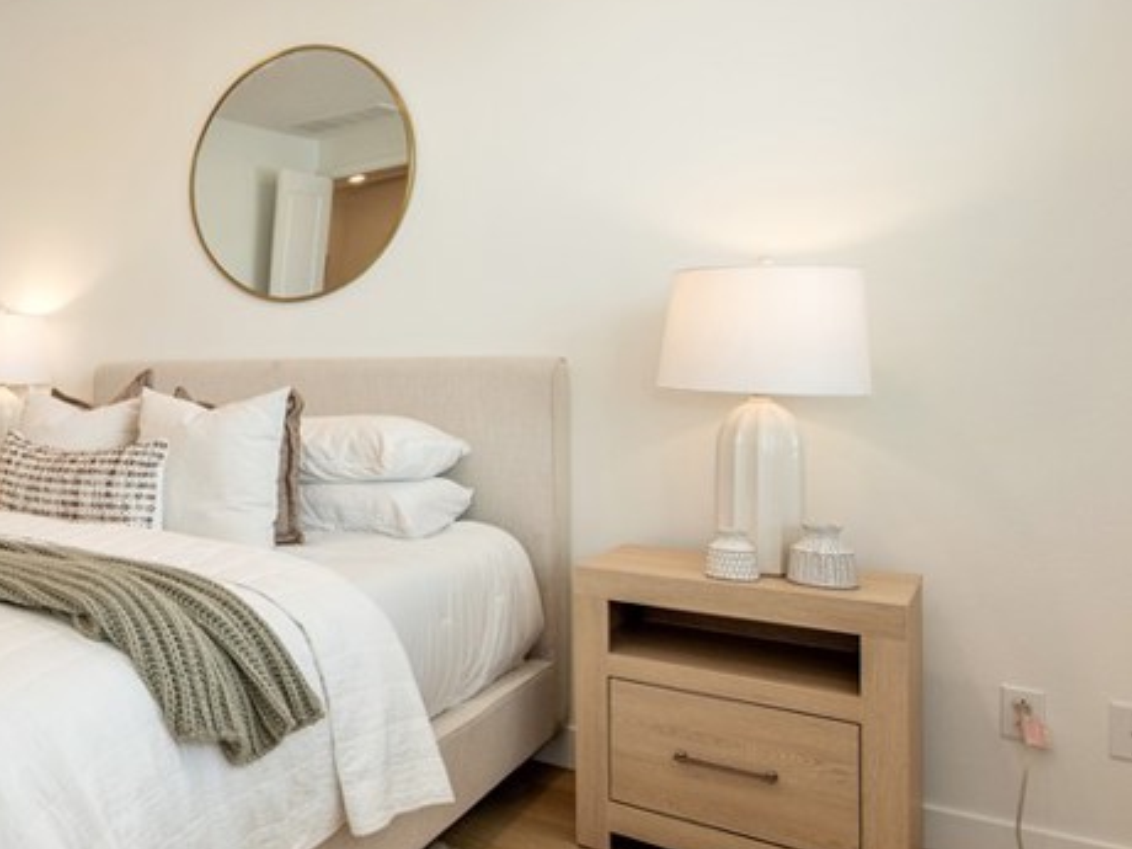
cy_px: 410
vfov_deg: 46.8
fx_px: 981
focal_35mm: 30
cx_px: 69
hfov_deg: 51.3
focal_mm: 14
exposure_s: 1/125
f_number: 5.6
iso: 450
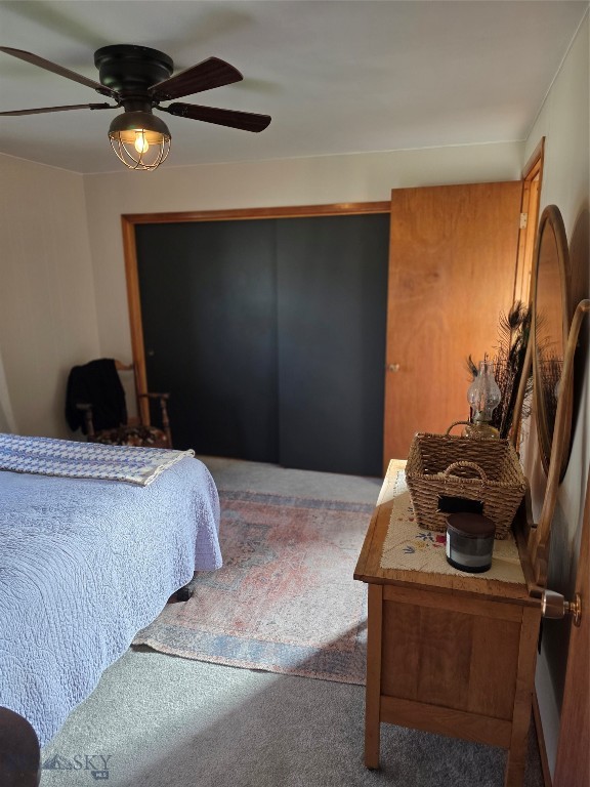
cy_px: 394
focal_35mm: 23
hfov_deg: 58.9
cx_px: 295
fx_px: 523
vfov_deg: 73.9
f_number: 1.7
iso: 200
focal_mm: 6.3
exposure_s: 1/120
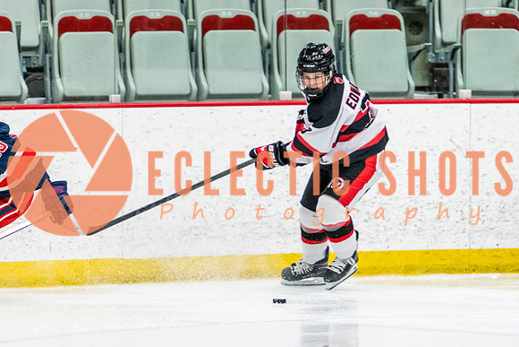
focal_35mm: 433
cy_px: 195
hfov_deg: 4.8
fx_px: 6239
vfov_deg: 3.2
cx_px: 321
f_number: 2.8
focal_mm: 195
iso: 3200
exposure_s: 1/640
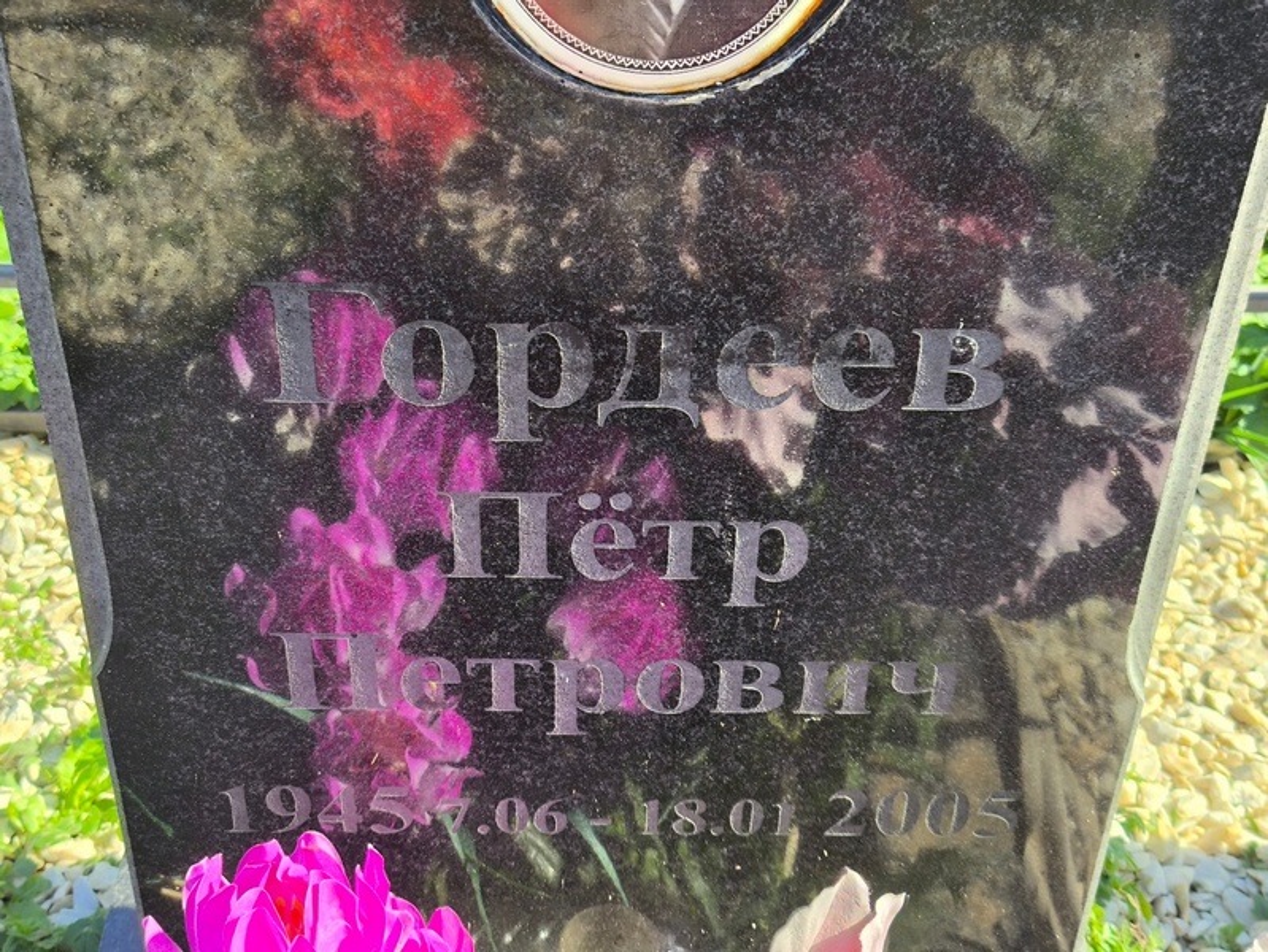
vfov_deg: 29.1
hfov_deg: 38.2
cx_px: 634
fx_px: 1832
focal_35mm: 50
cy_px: 476
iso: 50
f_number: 1.7
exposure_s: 1/315
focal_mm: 4.71
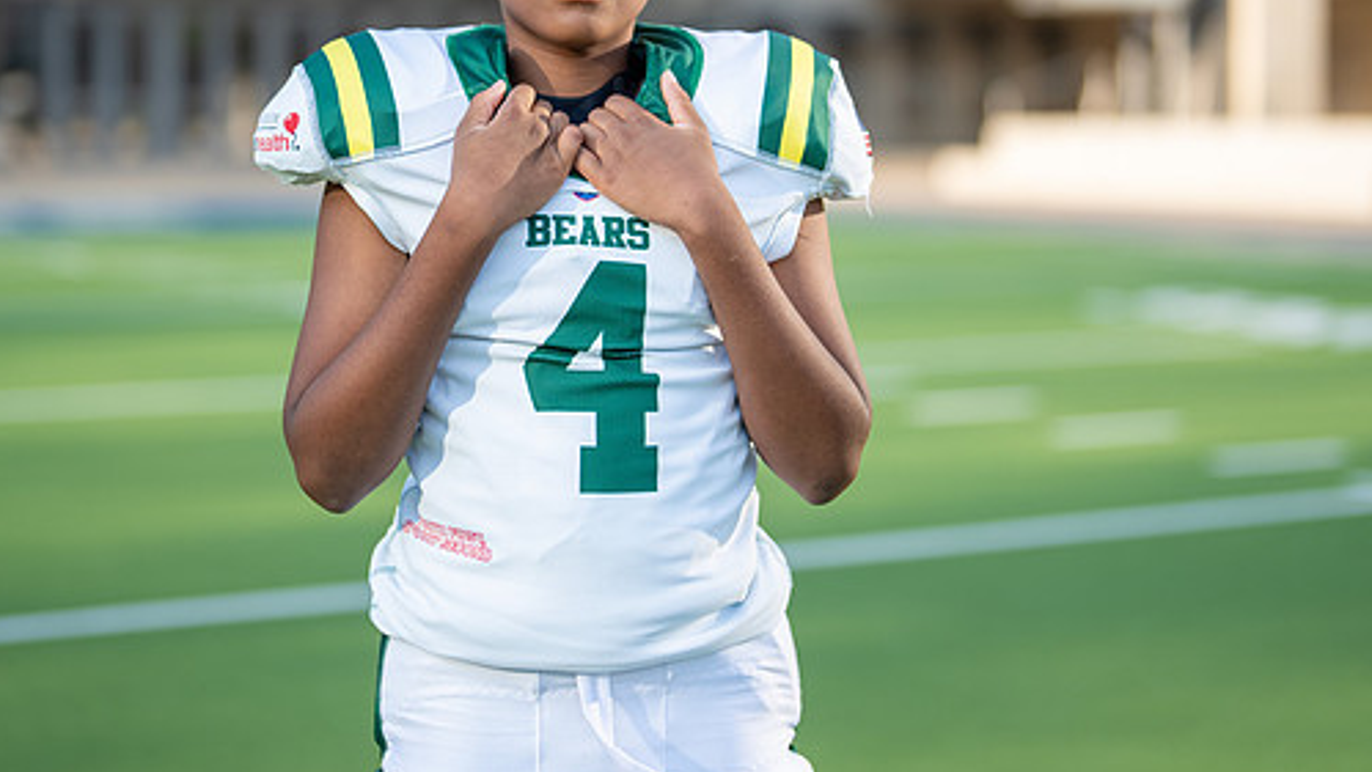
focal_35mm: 77
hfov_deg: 27.5
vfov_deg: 15.6
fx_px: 2802
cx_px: 635
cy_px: 190
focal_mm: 50
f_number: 1.2
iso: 100
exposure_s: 1/3200
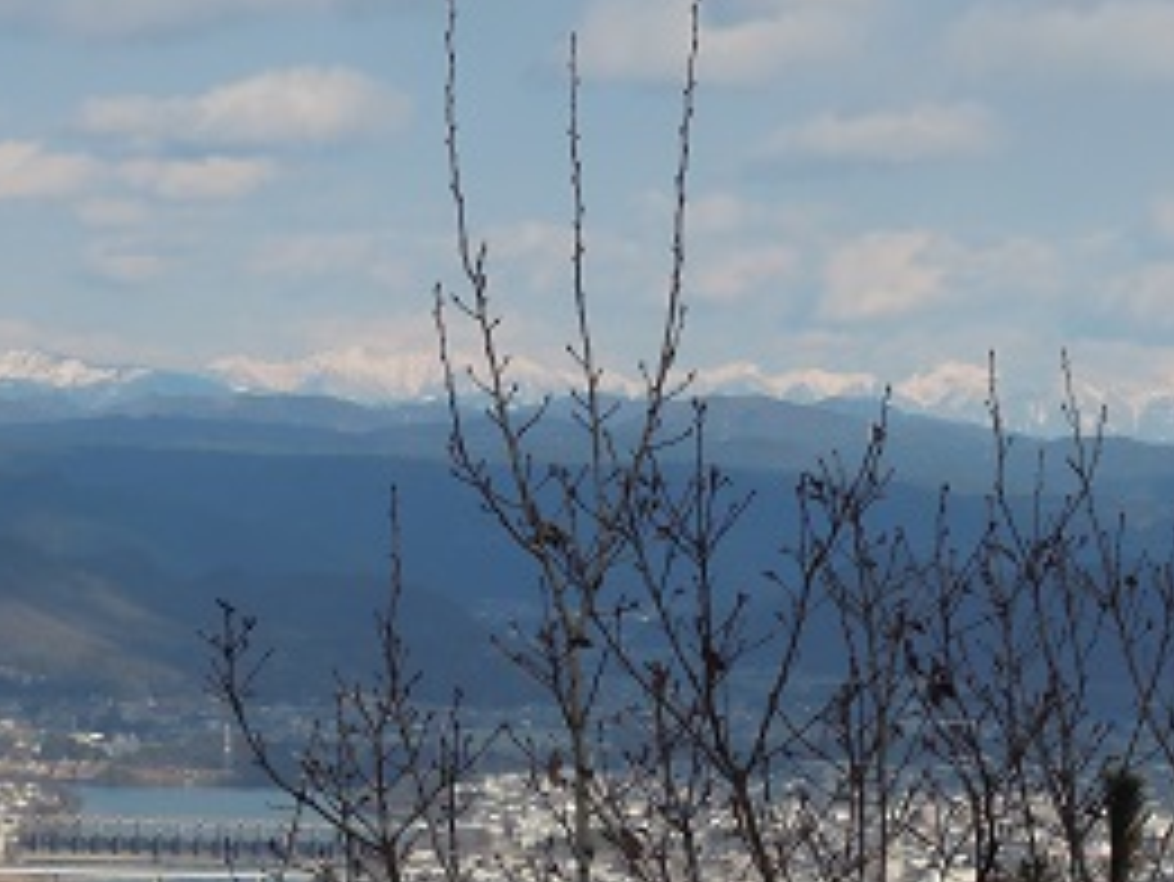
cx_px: 715
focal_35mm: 199
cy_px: 720
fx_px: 6752
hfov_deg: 9.9
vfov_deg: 7.5
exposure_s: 1/800
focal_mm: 17.9
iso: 160
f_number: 5.5
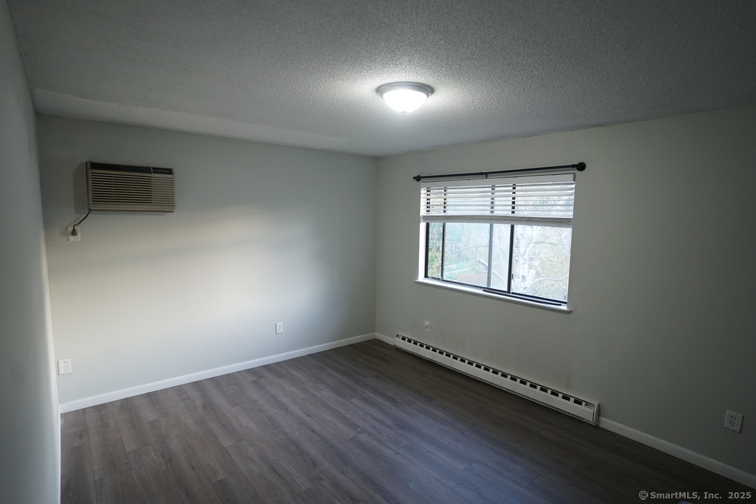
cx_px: 378
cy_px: 252
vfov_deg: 67.4
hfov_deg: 90.0
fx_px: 378
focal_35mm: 18
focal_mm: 18
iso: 800
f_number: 2.8
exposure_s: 1/100
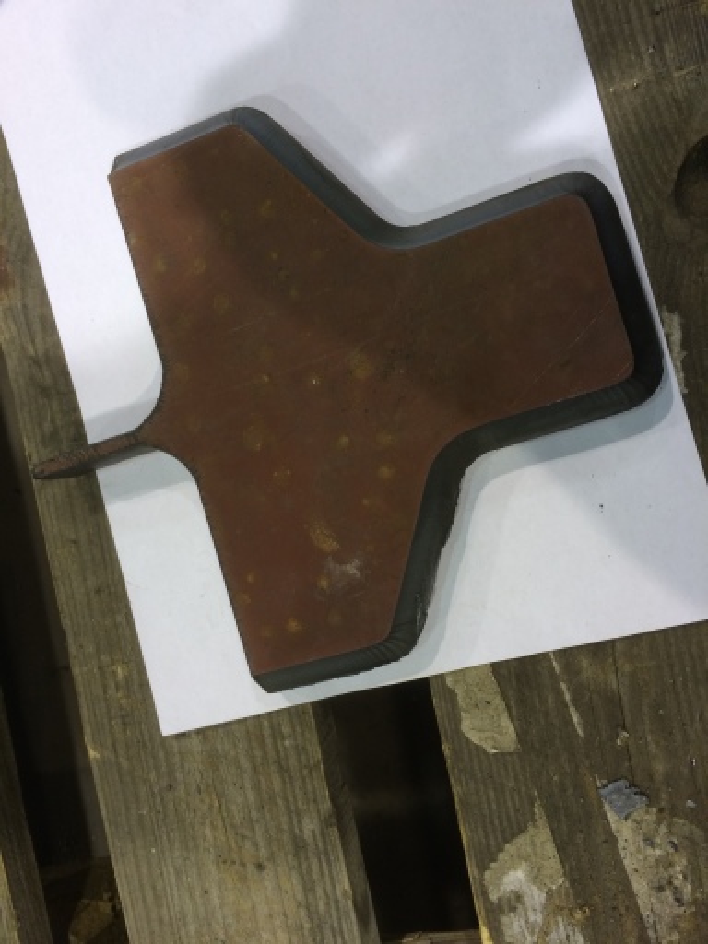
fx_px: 791
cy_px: 472
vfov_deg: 61.7
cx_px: 354
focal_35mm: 29
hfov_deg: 48.2
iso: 80
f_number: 2.2
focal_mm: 4.15
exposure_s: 1/30
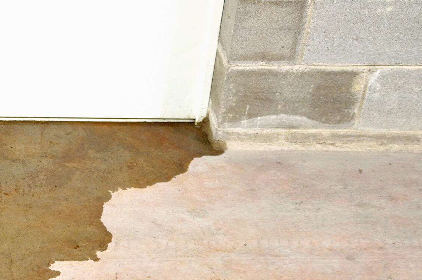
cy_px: 220
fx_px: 948
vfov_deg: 16.7
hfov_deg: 24.2
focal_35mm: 81
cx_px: 27
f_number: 3.8
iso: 400
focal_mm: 24
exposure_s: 1/3.33
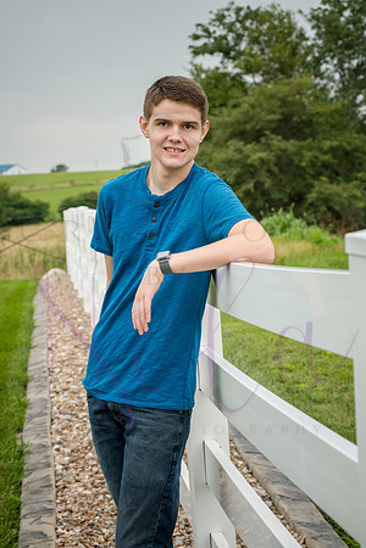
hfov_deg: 17.1
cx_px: 183
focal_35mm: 80
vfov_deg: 25.4
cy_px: 274
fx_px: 1220
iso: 640
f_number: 9
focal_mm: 80
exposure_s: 1/320
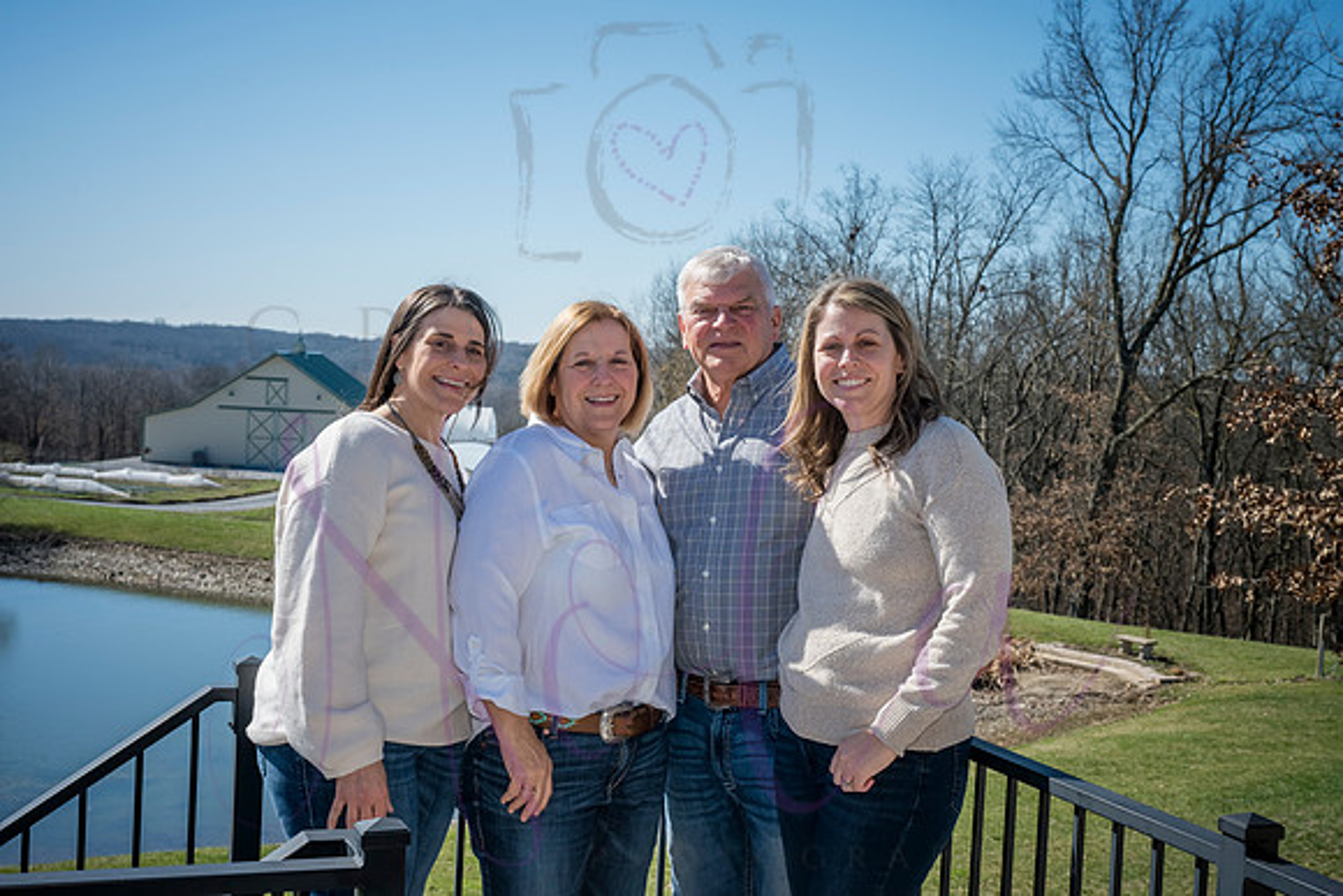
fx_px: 1791
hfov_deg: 41.1
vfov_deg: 28.1
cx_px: 672
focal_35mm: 48
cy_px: 448
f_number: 10
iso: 400
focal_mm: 48
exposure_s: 1/640
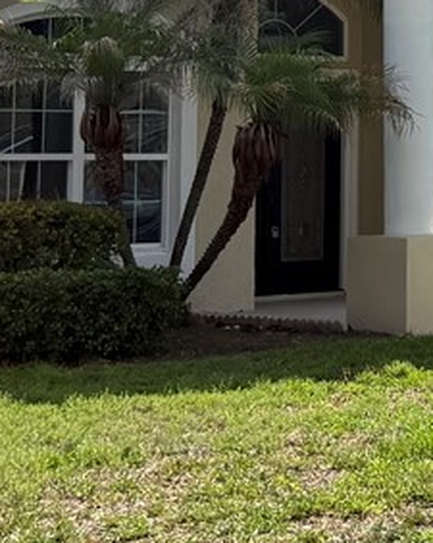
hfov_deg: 11.2
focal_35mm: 133
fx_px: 2134
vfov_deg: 14.1
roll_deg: +1.0
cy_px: -87
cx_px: 597
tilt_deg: +6.3
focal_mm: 6.76
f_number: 1.78
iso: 100
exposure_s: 1/5319
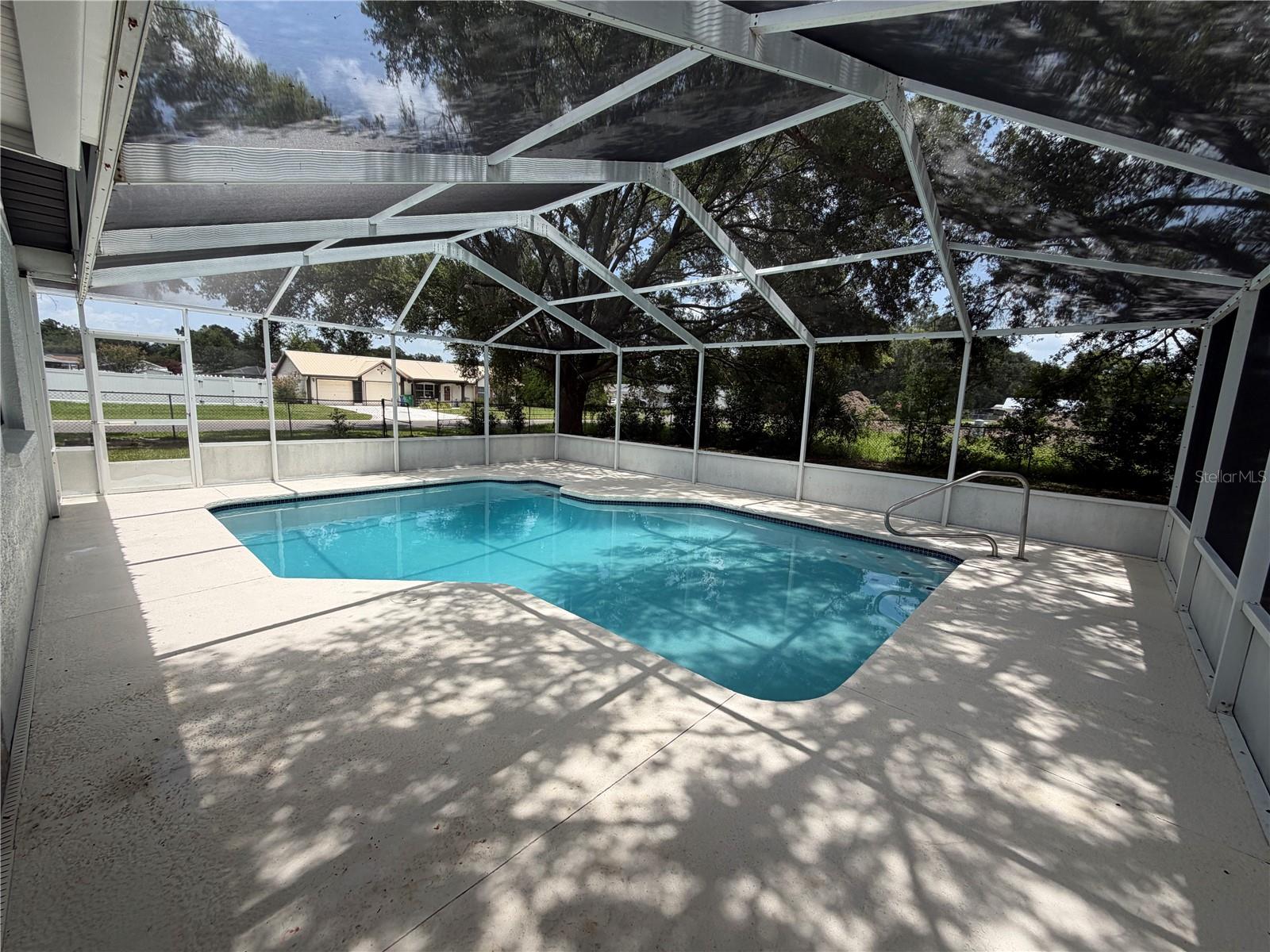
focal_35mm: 14
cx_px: 635
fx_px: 514
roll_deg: -2.4
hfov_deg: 102.1
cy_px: 476
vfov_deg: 85.7
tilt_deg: -9.0
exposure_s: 1/770
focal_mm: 2.22
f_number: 2.2
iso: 32
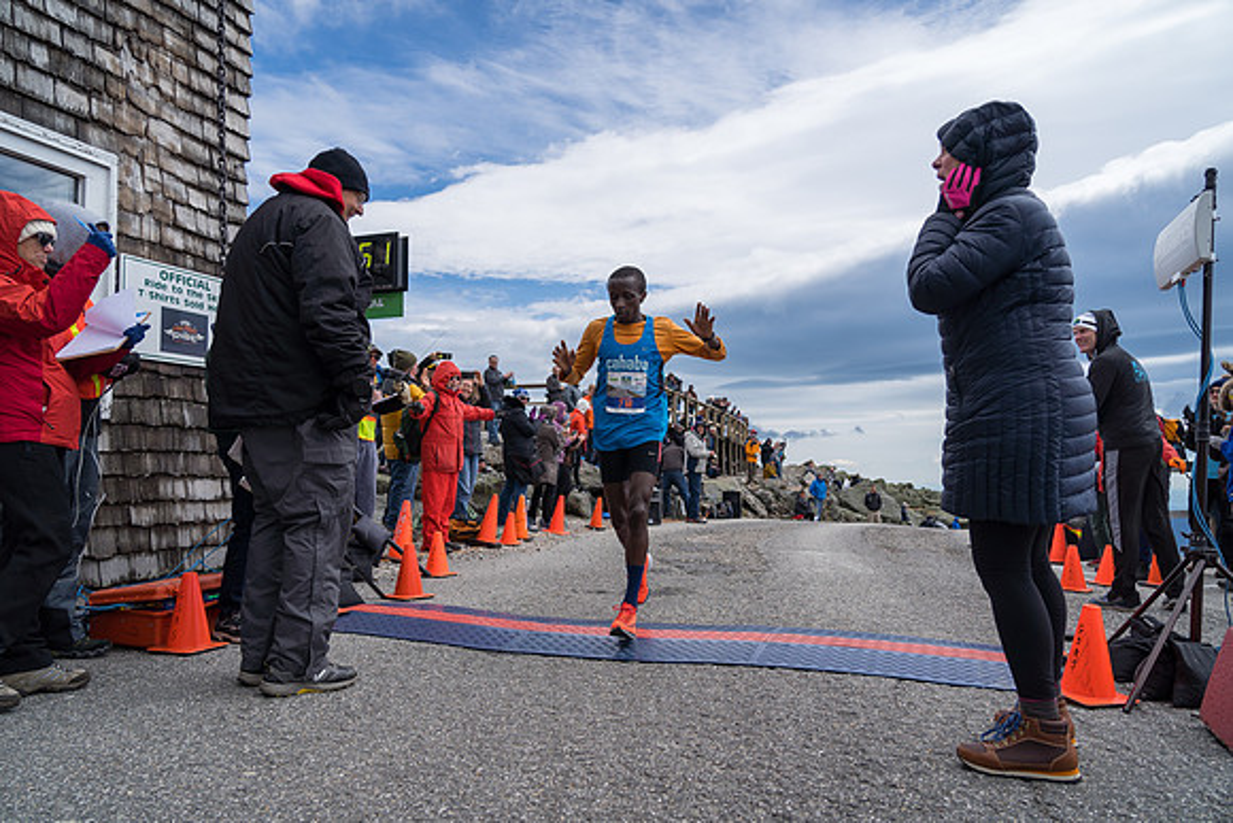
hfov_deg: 73.7
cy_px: 412
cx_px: 616
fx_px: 822
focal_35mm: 24
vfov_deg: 53.2
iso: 100
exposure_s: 1/1000
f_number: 4
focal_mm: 24
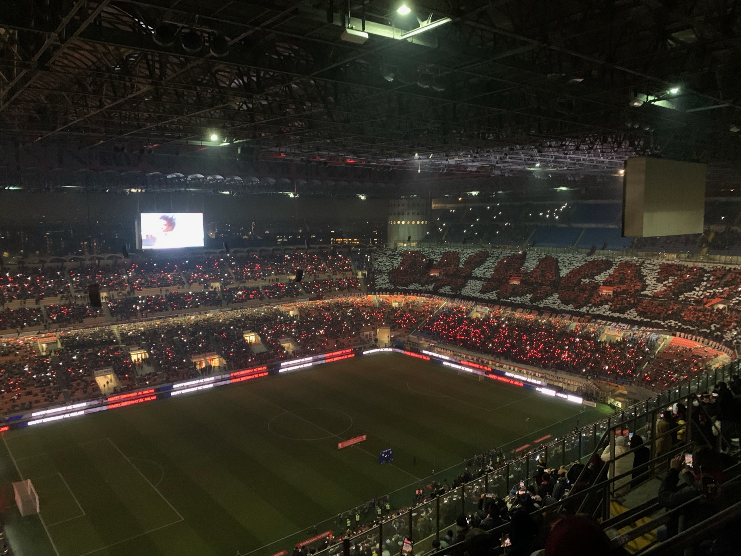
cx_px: 370
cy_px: 278
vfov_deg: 53.0
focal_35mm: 26
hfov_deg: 67.3
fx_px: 556
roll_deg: +0.8
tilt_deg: -5.2
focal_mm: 4.25
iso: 640
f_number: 1.8
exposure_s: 1/20
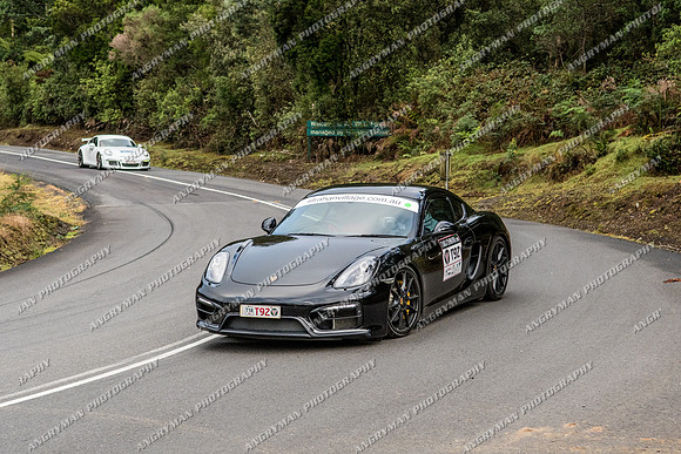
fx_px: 1424
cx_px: 340
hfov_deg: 26.9
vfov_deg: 18.1
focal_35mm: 75
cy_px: 253
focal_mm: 45
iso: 800
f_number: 4
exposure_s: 1/2000
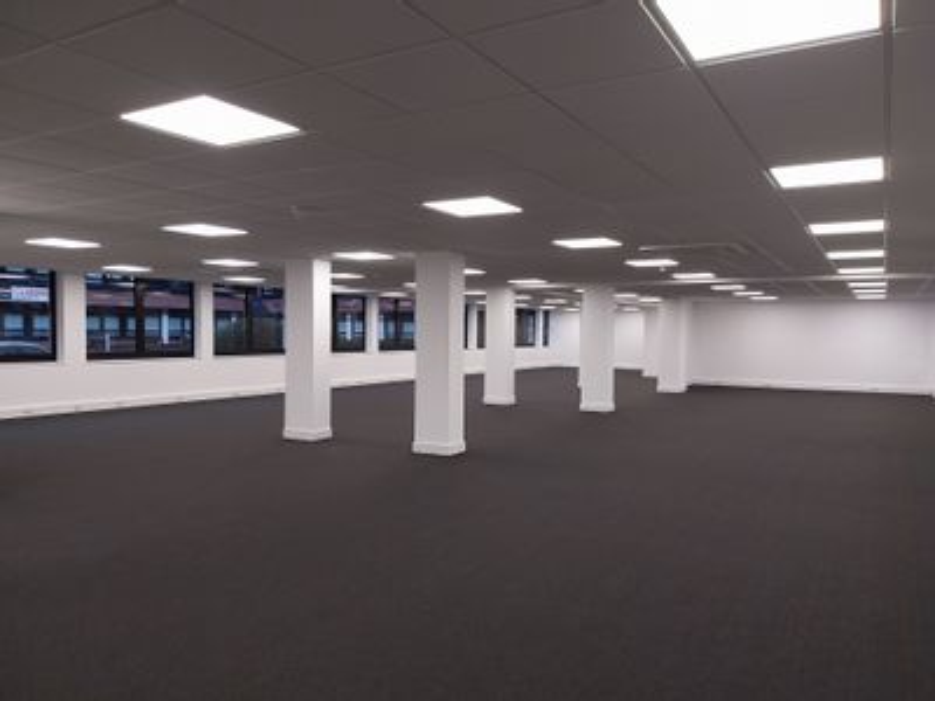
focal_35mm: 26
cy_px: 350
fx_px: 702
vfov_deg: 53.1
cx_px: 468
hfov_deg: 67.3
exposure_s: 1/50
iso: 125
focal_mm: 4
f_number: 1.8
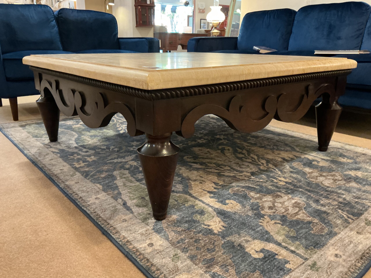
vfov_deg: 48.2
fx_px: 311
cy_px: 139
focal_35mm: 29
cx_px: 186
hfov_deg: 61.7
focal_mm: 3
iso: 320
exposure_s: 1/40
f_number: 1.8
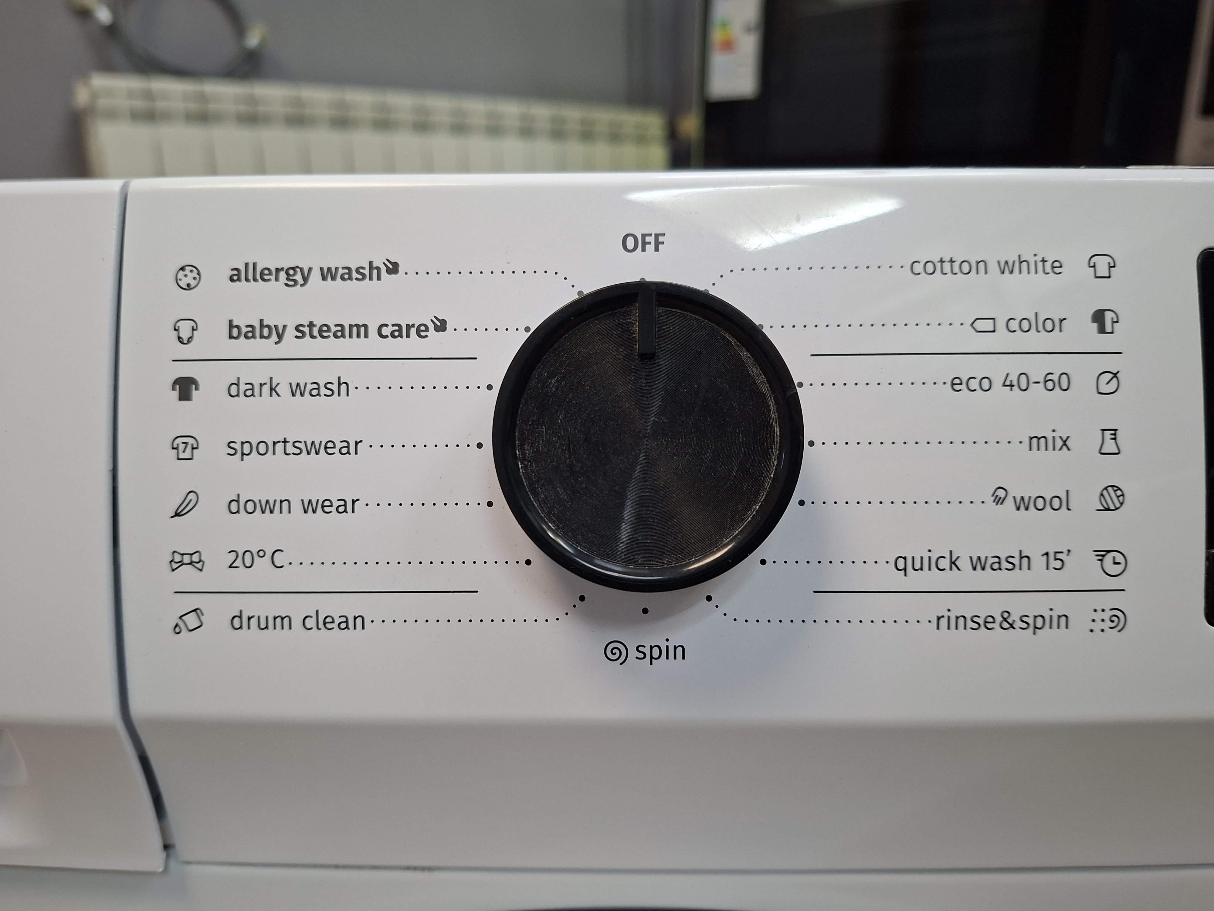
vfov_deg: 58.9
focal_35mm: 23
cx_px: 607
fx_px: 807
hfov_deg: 73.9
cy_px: 456
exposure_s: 1/100
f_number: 1.8
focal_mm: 5.54
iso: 250
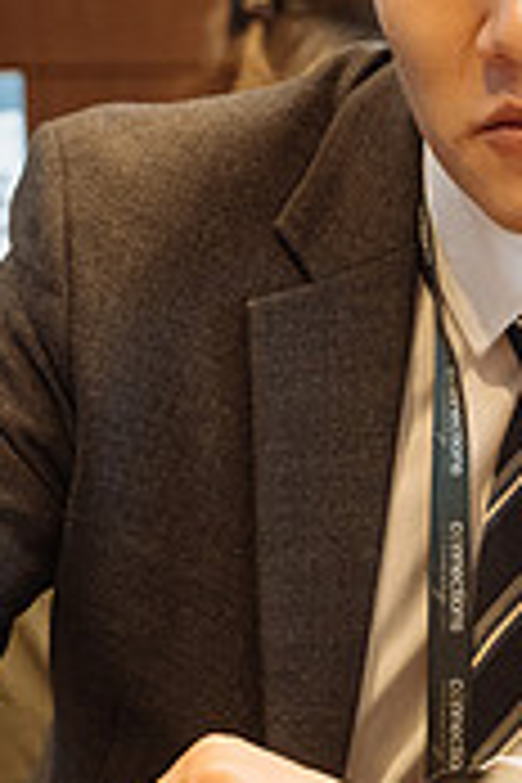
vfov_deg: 14.2
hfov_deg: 9.5
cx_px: 189
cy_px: 387
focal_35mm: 145
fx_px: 3154
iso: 1600
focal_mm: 37.6
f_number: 3.2
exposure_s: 1/250
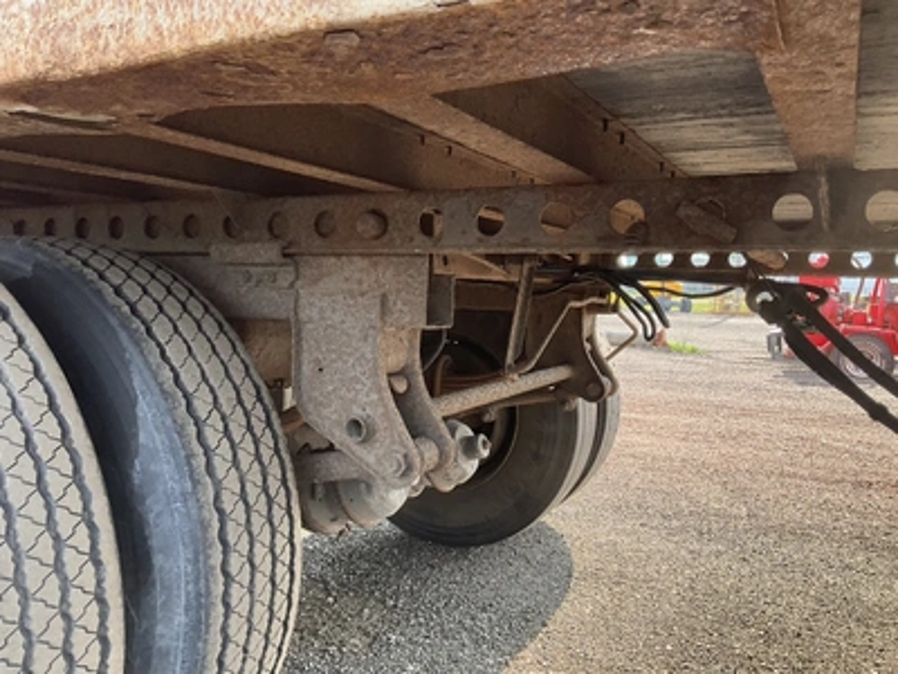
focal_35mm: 29
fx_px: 752
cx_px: 449
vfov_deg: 48.2
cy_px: 337
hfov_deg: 61.7
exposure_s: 1/154
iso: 32
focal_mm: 3
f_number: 1.8
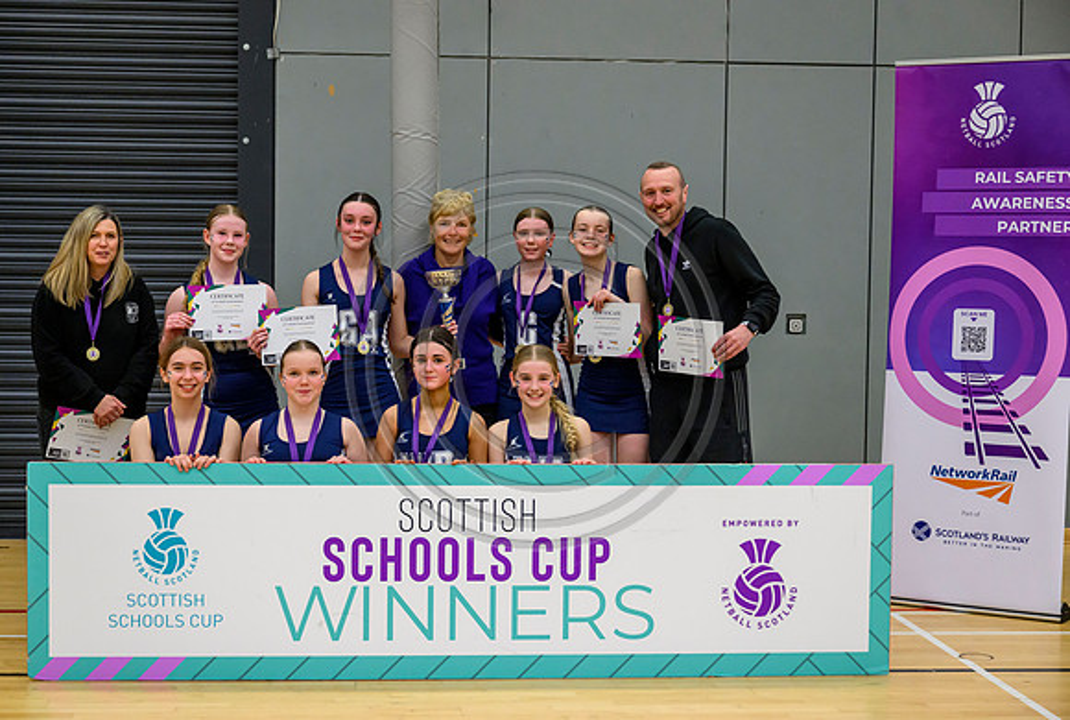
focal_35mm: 62
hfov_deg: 32.1
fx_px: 1858
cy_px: 372
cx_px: 512
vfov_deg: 21.9
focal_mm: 60
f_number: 3.5
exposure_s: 1/800
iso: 5000
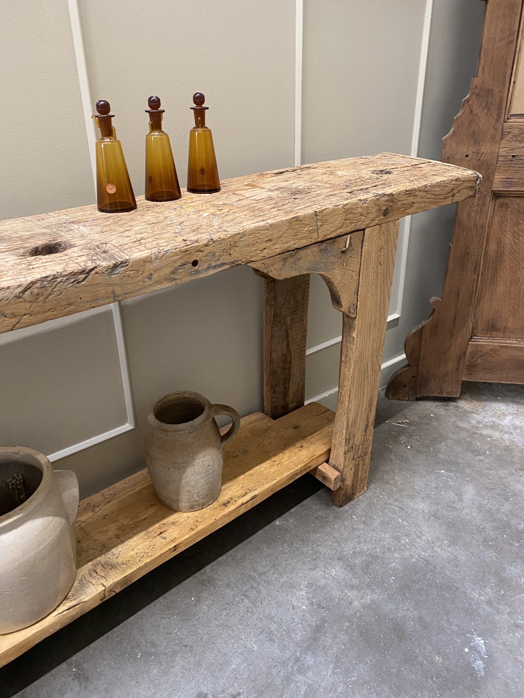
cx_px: 262
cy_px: 349
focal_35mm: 26
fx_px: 525
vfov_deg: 67.3
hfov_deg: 53.1
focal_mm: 4.25
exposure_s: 1/50
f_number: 1.8
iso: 250
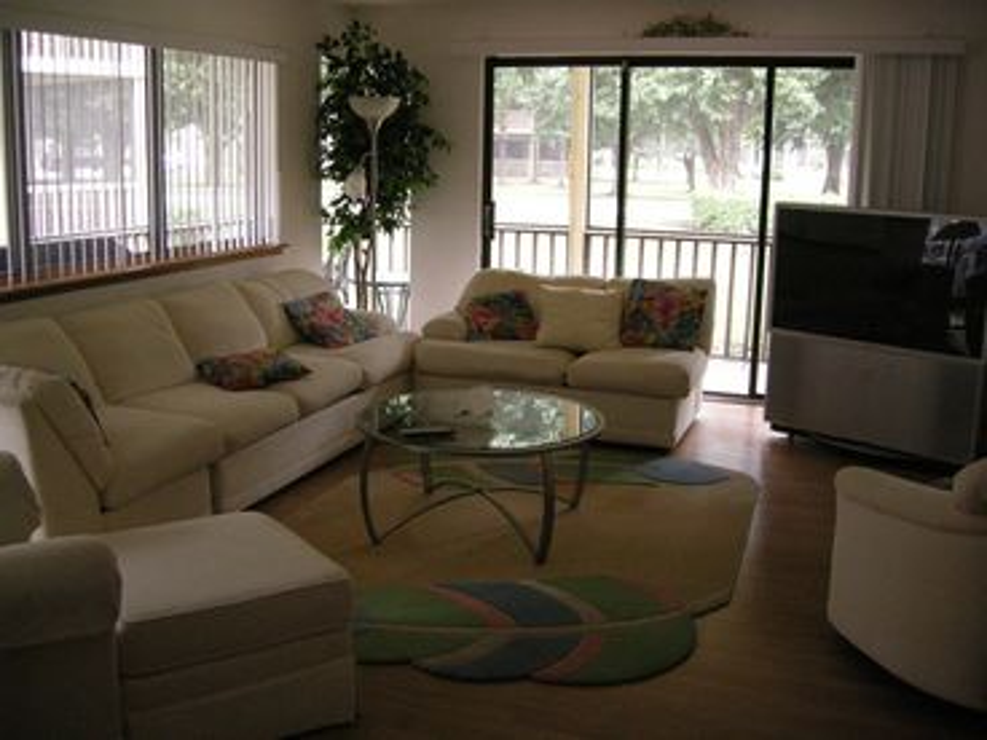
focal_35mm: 36
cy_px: 370
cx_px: 494
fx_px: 1026
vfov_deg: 39.7
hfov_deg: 51.4
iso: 400
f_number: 2.7
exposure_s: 1/32.1
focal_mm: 7.5
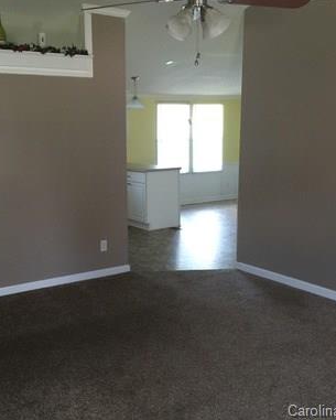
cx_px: 132
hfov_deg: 39.0
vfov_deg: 47.9
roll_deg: -0.4
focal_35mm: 38
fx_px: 472
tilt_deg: -7.9
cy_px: 209
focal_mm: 4.15
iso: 50
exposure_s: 1/30
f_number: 2.2
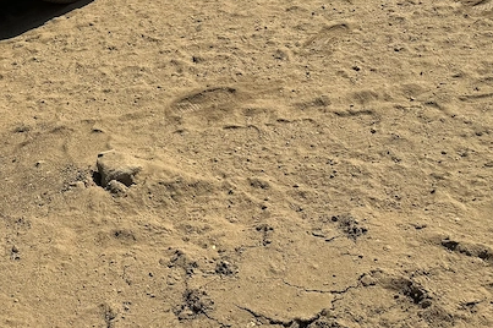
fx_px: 848
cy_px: -88
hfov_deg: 28.7
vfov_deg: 20.2
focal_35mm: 62
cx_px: -76
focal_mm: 6.76
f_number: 1.78
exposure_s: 1/6410
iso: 80
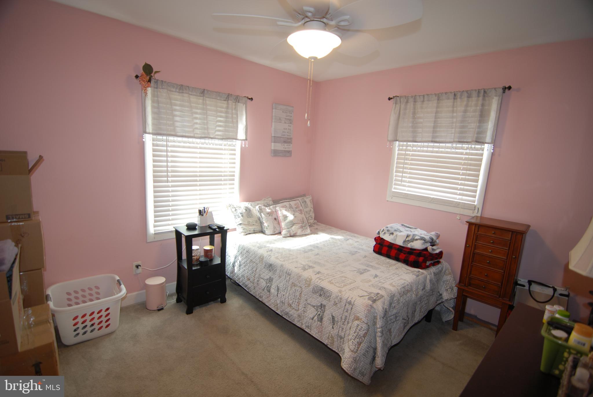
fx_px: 272
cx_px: 296
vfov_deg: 72.2
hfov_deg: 94.9
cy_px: 198
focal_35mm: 16
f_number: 2.8
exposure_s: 1/13
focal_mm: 11
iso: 100
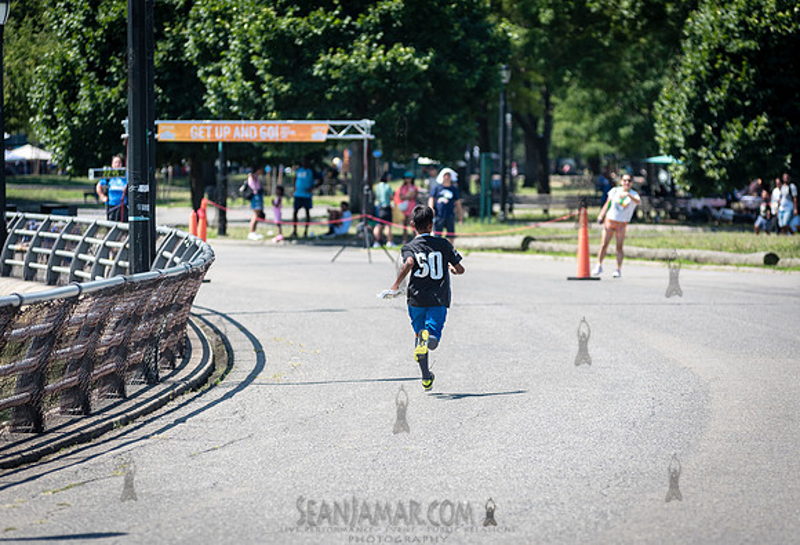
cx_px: 428
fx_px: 4041
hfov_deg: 11.3
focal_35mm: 181
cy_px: 285
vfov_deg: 7.7
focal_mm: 170
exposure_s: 1/1600
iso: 200
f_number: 4
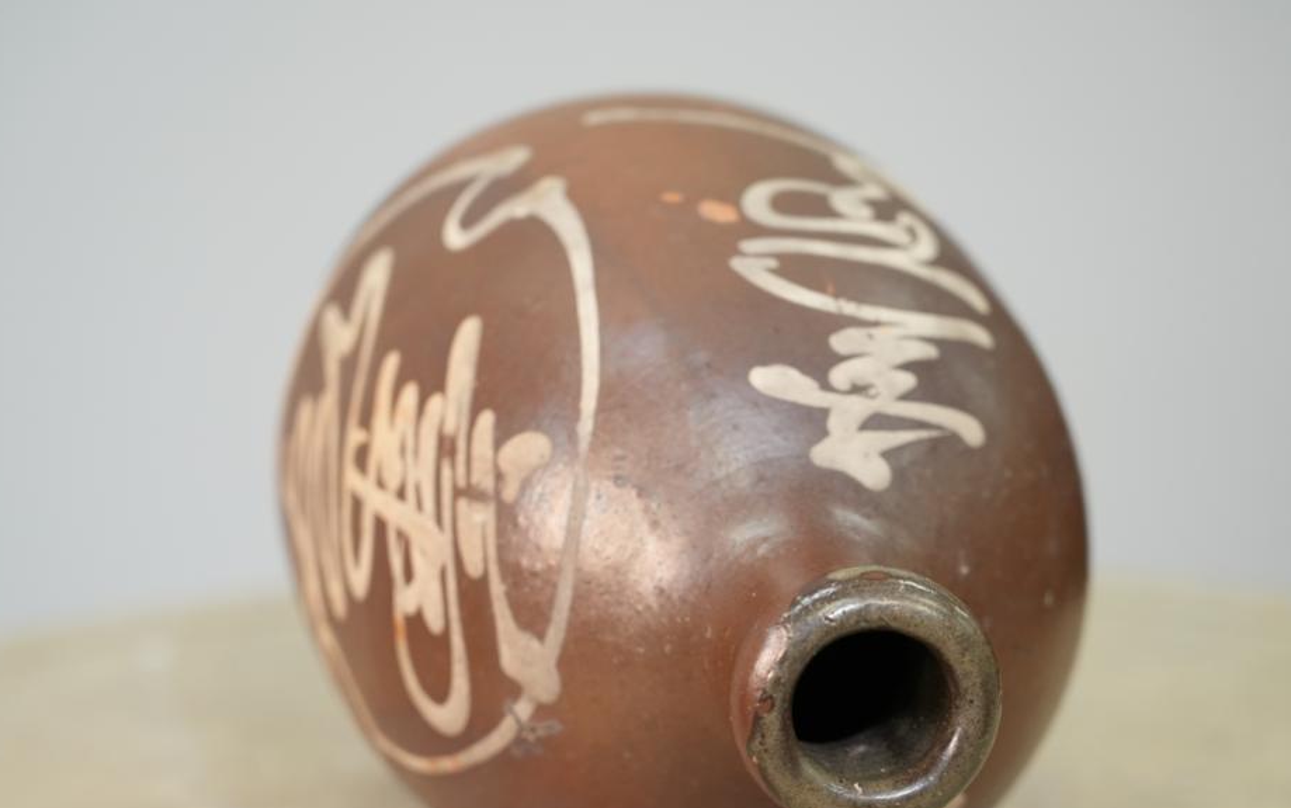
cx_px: 631
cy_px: 505
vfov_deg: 10.5
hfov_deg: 16.7
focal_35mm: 125
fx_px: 4399
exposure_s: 1/125
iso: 1600
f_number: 4
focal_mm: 104
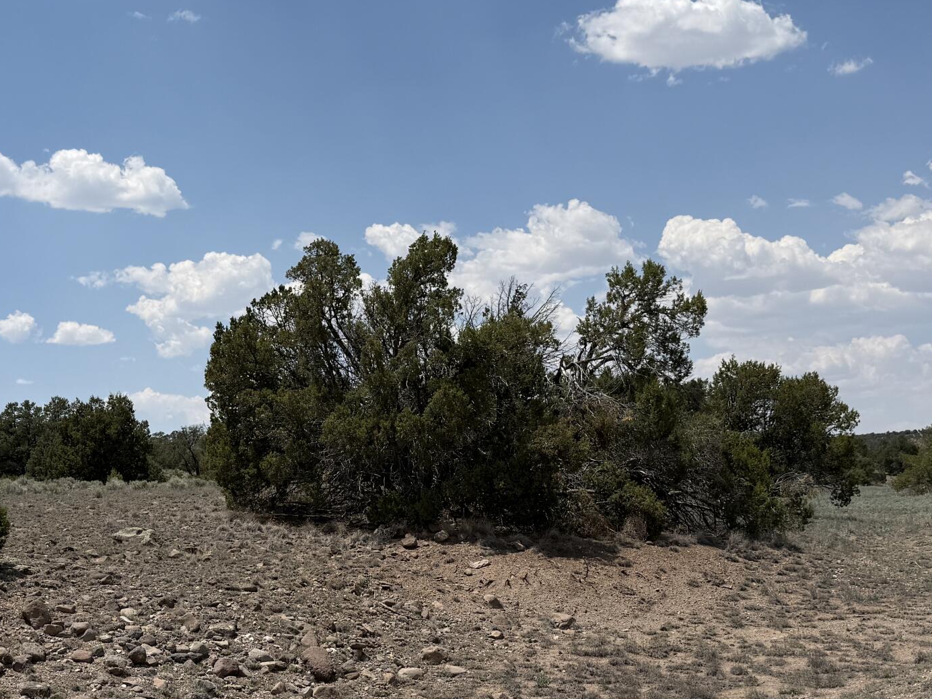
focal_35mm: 52
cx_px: 365
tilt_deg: +2.9
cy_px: 432
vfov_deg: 27.9
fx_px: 1400
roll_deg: +2.6
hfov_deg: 36.7
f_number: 1.78
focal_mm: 6.76
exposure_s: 1/7353
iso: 80
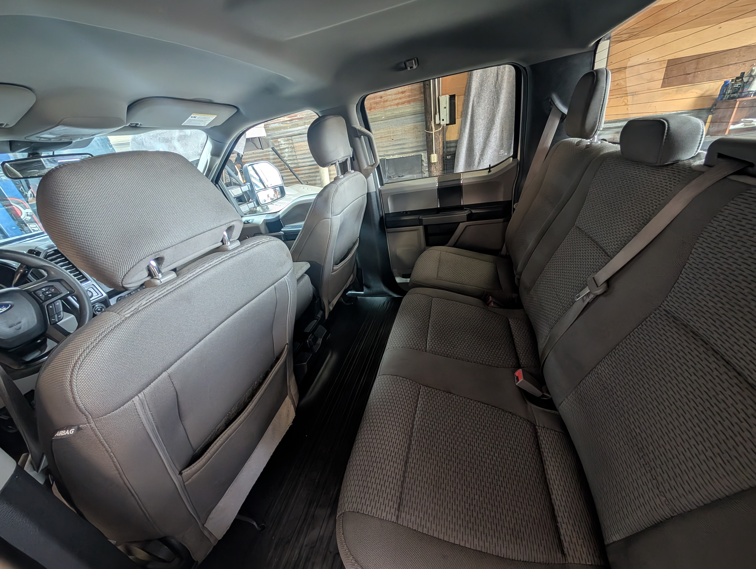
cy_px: 284
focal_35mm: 12
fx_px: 262
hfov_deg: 110.5
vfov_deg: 94.6
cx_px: 378
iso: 260
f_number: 1.7
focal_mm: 2.02
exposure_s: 1/24
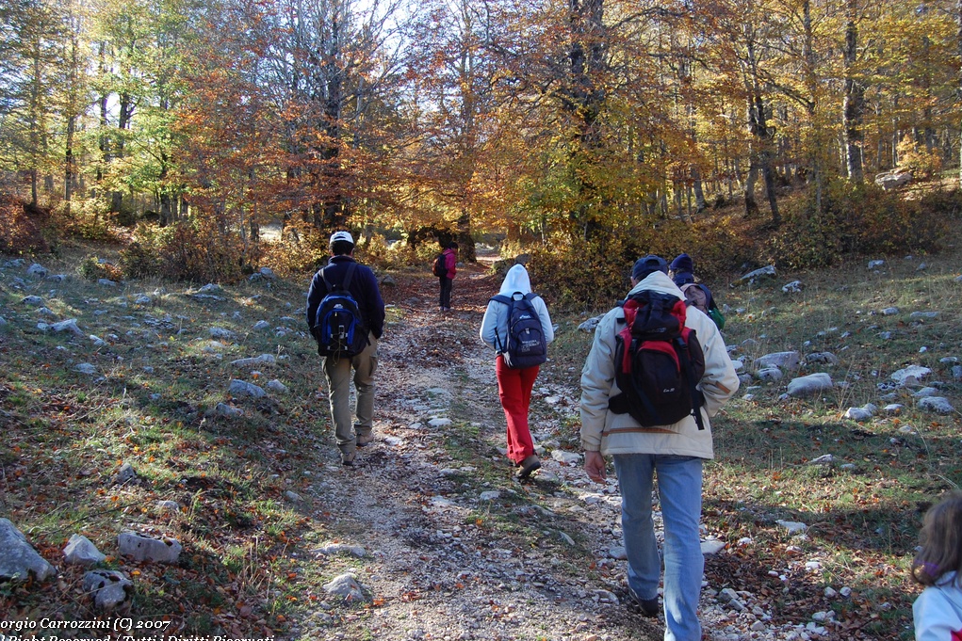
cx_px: 473
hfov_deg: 55.8
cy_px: 324
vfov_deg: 38.9
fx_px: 909
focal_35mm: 34
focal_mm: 22
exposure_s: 1/125
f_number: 5.6
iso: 400
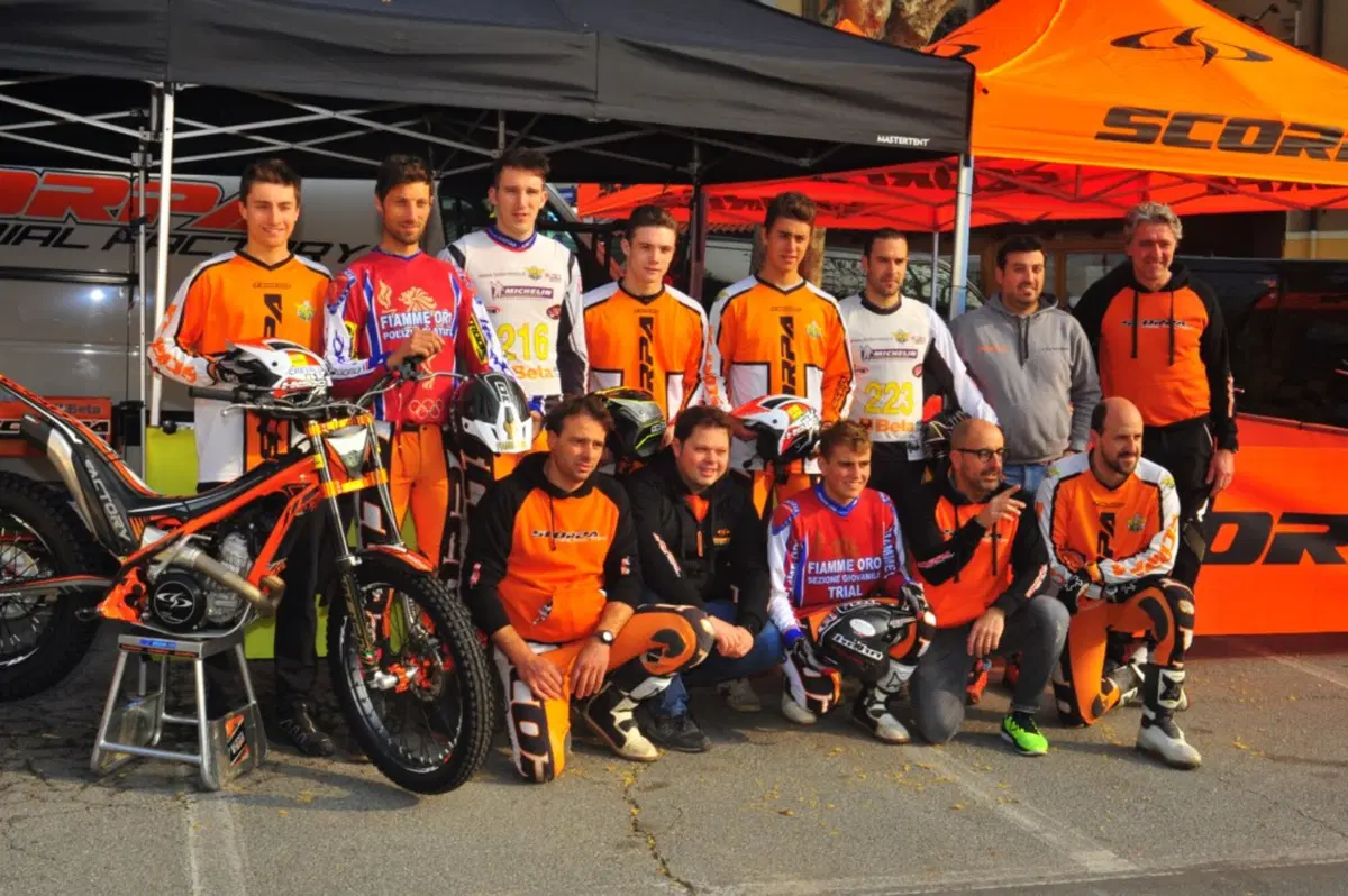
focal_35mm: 44
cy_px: 448
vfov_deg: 30.5
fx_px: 1646
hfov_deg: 44.5
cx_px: 674
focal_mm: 44
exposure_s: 1/200
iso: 800
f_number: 22
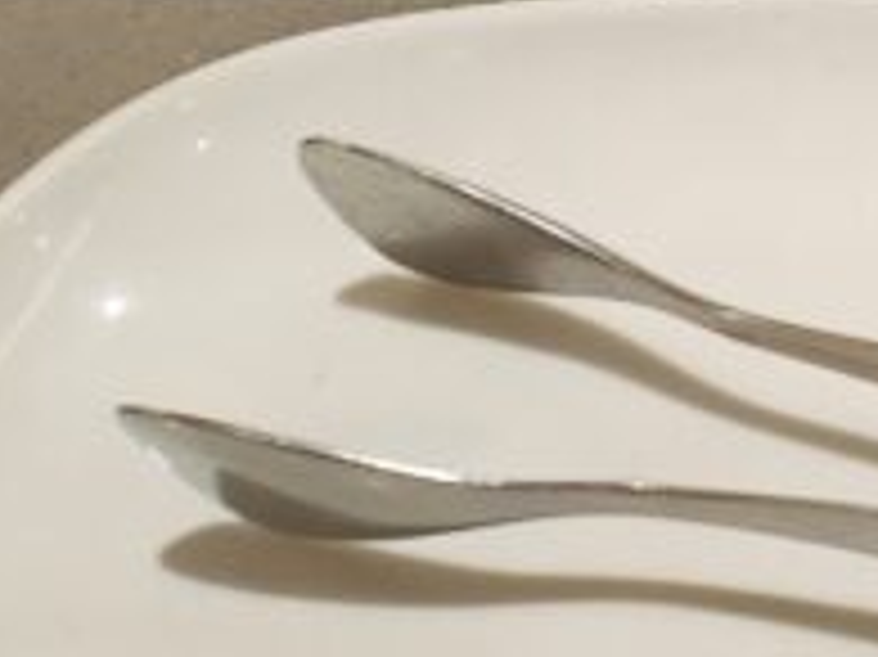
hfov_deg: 12.3
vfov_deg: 10.4
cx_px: 2215
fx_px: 3067
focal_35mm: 121
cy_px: -958
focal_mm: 5.4
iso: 320
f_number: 1.8
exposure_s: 1/100
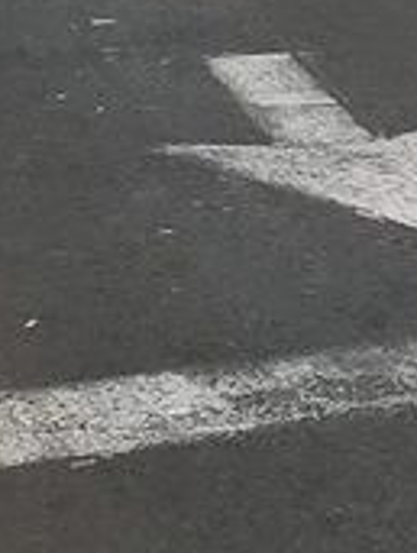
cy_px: -482
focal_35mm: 196
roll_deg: +3.0
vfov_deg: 9.5
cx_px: 255
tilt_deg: +2.7
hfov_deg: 7.6
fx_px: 3136
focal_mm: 3.99
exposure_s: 1/160
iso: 20
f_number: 1.8
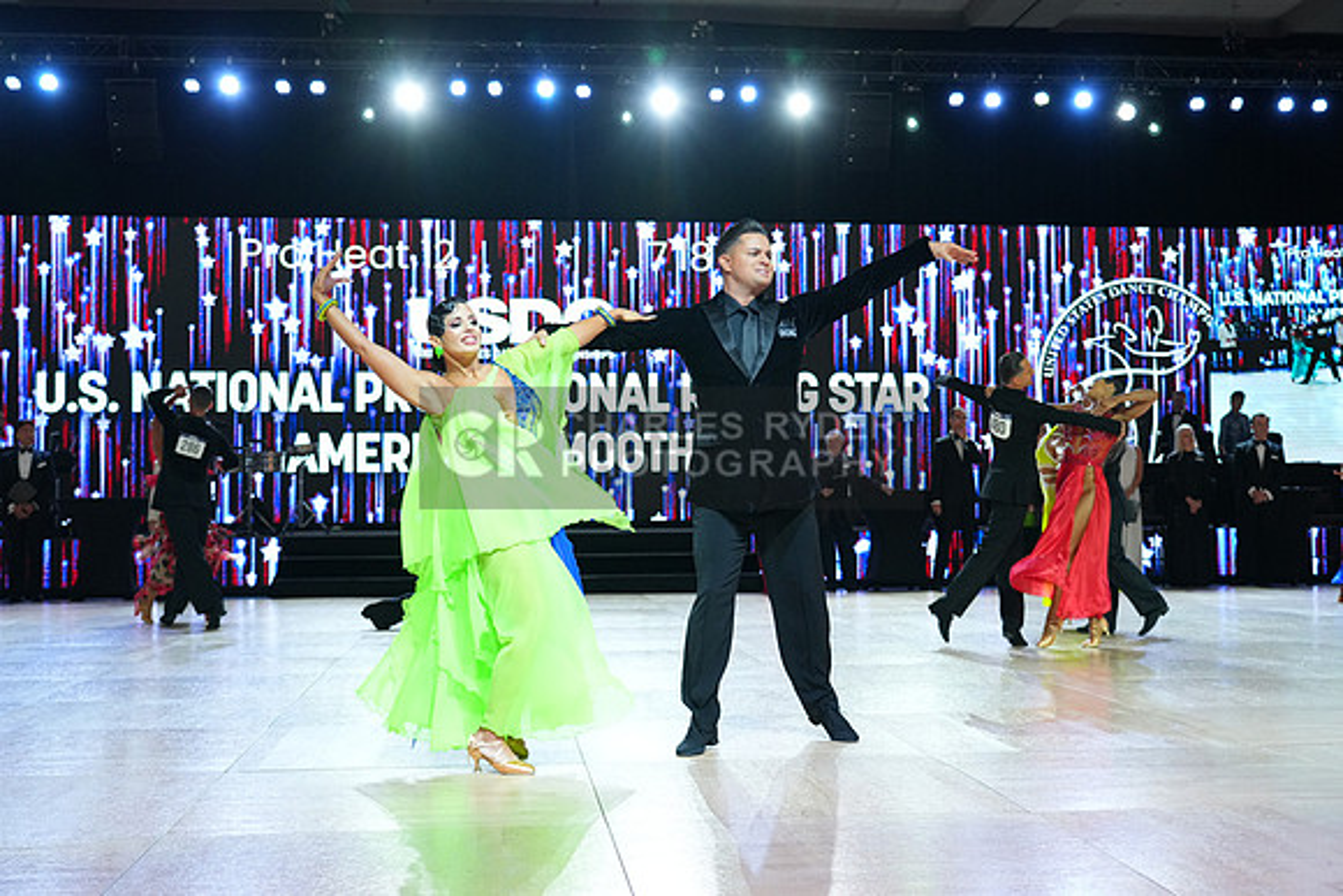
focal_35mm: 46
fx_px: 1716
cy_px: 448
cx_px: 672
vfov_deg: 29.3
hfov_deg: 42.7
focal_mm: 46
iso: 2500
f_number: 4
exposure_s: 1/400
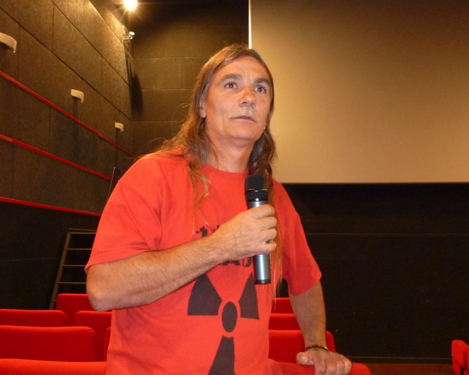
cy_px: 189
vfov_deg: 35.7
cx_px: 226
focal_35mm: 42
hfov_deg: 43.8
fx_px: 583
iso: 400
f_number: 2.8
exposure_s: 1/8
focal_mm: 4.5
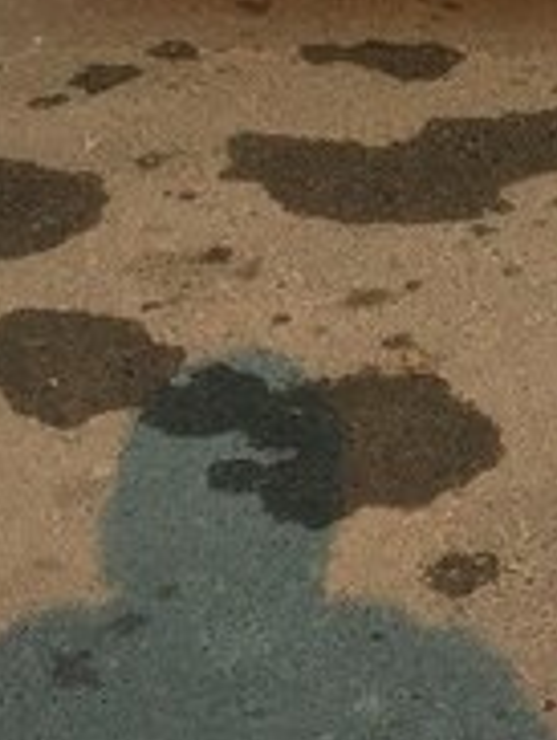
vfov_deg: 22.6
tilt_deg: -12.8
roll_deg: -1.6
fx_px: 1691
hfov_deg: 18.5
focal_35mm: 79
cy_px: -167
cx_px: 472
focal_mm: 4.15
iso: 200
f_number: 2.2
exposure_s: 1/17
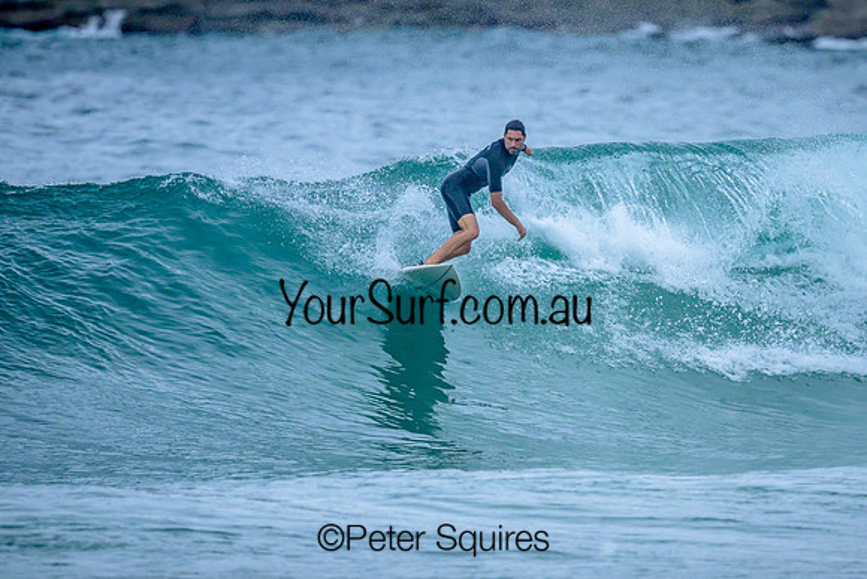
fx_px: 26089
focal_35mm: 1083
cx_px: 587
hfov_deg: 1.9
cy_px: 311
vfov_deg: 1.3
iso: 1250
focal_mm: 800
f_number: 6.3
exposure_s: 1/3200
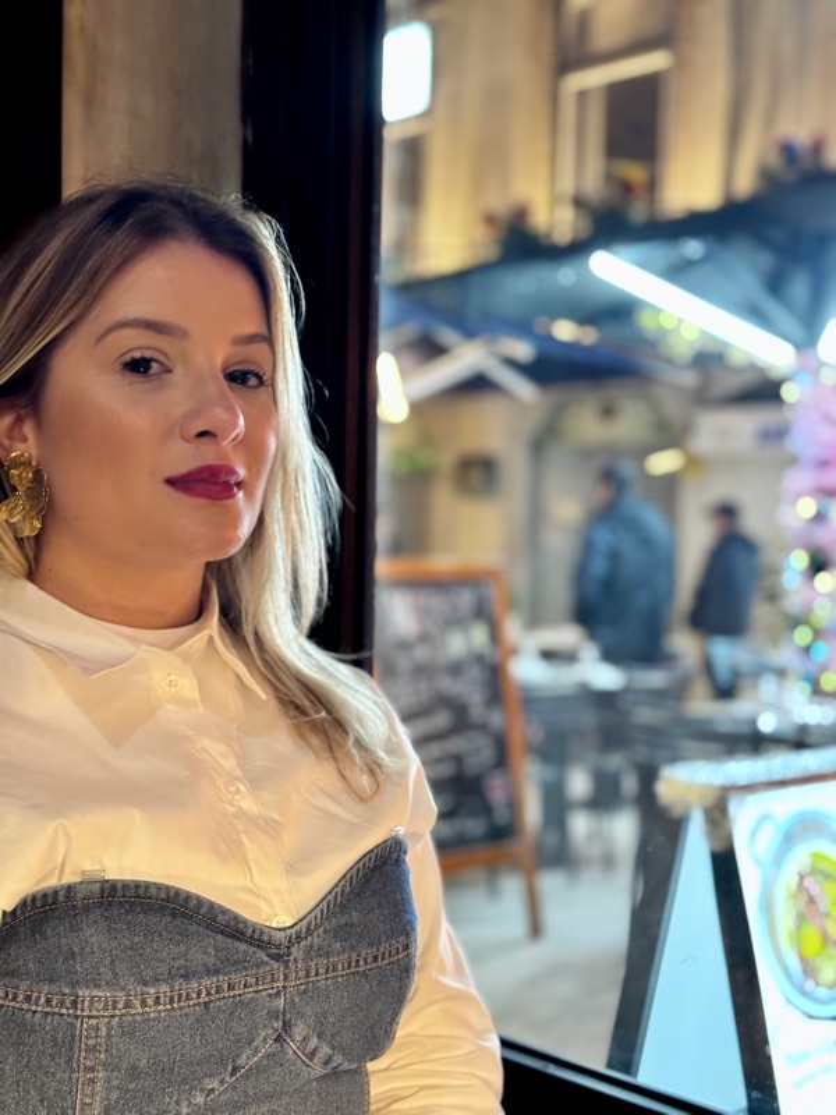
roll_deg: -1.9
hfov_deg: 30.3
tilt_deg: -1.8
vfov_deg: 39.7
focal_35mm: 48
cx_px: 418
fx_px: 1546
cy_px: 558
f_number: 1.78
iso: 500
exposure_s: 1/25
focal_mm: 6.76
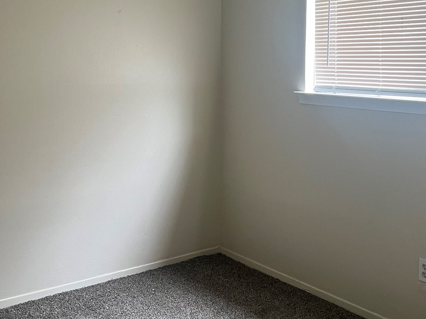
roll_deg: +1.2
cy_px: 78
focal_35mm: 46
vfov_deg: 30.9
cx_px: 182
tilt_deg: -1.4
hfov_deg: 41.1
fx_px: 566
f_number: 1.5
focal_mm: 5.7
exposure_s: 1/60
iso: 100
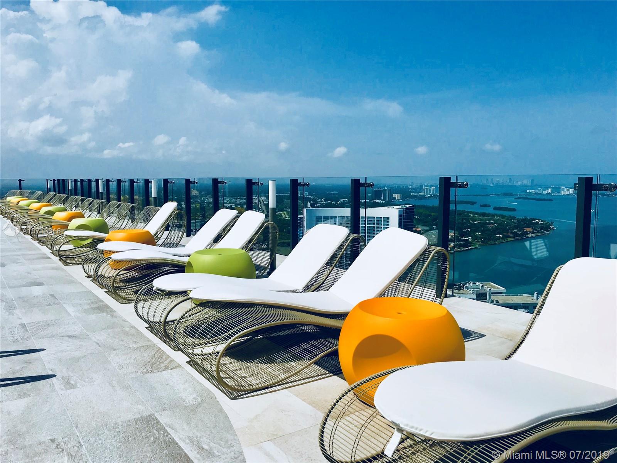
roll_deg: +0.3
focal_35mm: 28
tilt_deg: -5.1
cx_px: 308
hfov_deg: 63.4
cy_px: 232
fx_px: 499
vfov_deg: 49.7
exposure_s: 1/8000
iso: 25
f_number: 1.8
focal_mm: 3.99
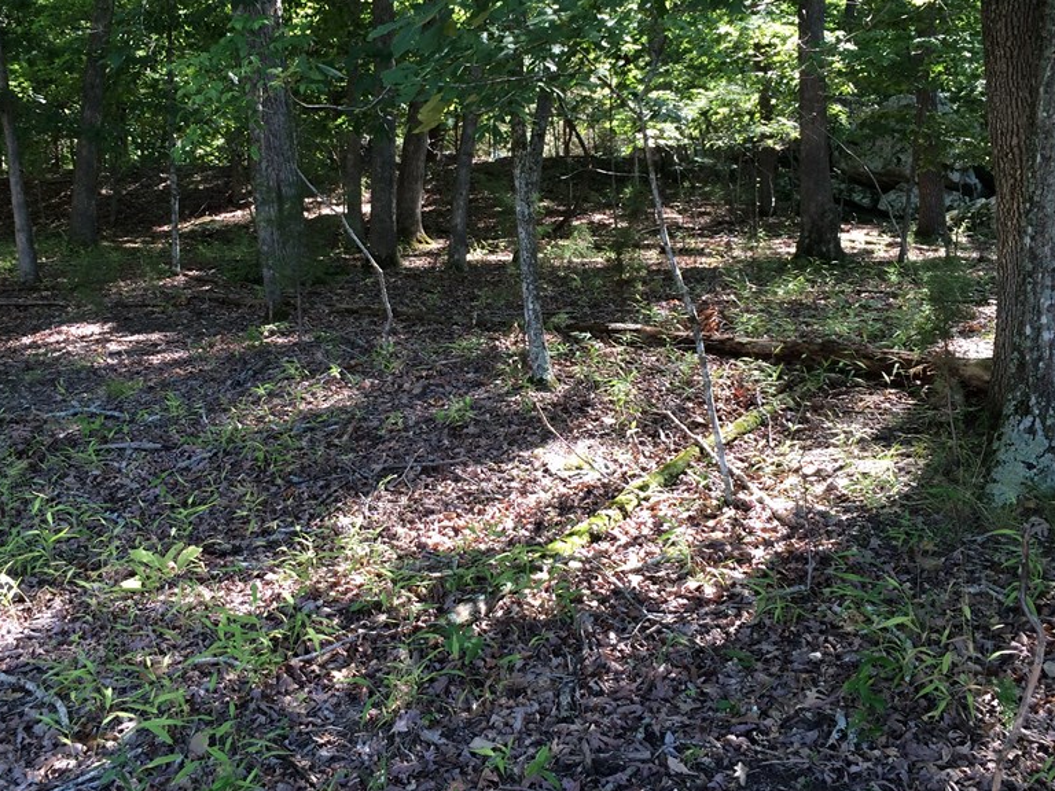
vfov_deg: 35.8
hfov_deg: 46.8
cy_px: 321
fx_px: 1219
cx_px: 488
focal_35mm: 40
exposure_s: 1/120
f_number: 2.2
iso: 50
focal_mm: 4.12
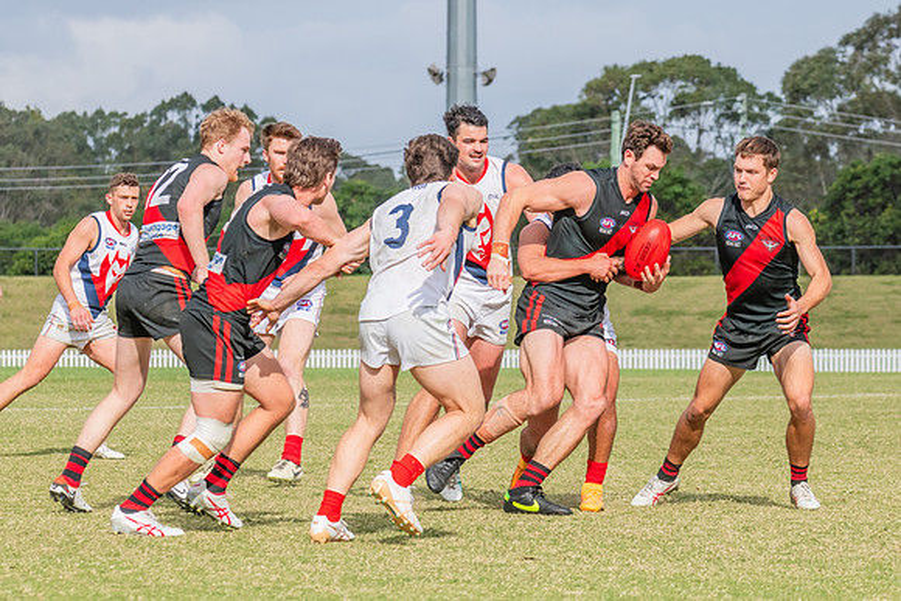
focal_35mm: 245
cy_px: 316
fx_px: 6129
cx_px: 568
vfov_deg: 5.6
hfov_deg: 8.4
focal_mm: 190
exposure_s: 1/1250
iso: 800
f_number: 11
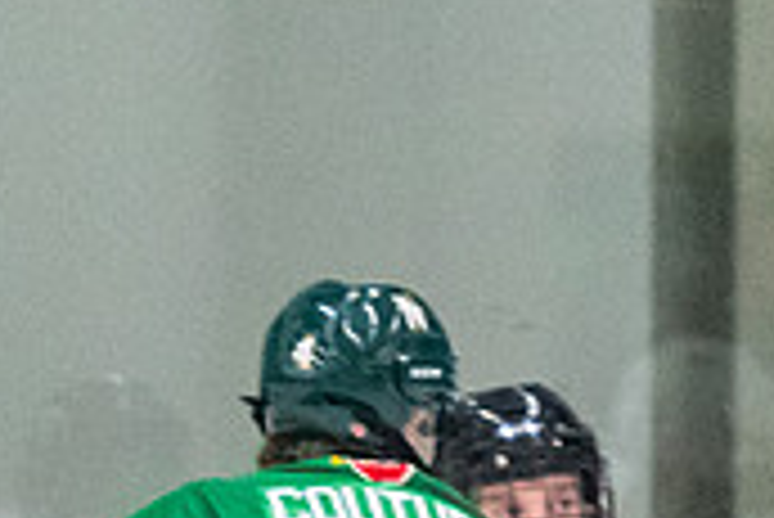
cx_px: 384
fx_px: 21711
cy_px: 797
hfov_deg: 2.0
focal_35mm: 1009
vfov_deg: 1.4
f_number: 2.8
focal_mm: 135
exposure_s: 1/800
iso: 4000
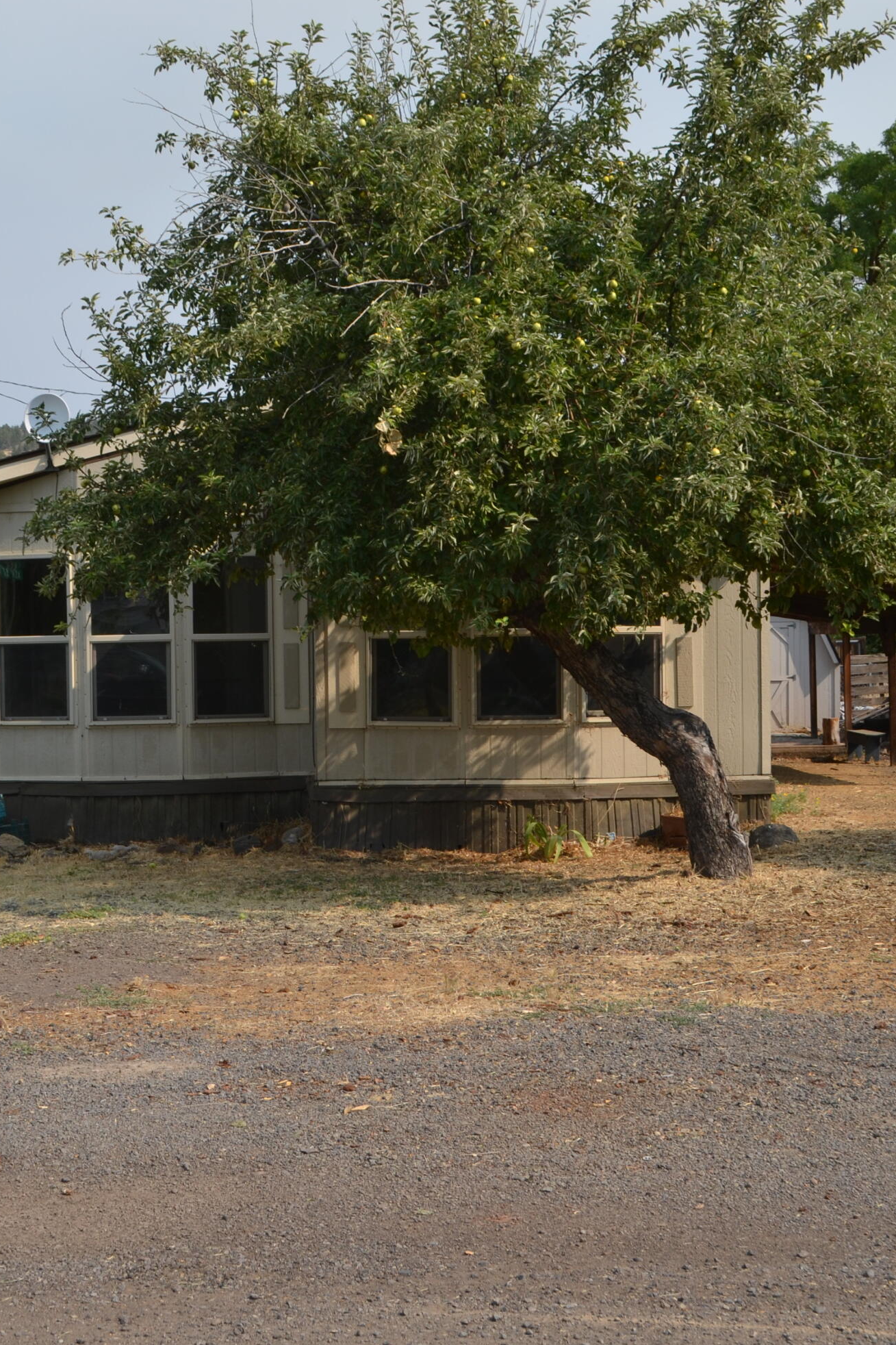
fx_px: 2054
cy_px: 666
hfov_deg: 24.5
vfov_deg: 36.2
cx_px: 283
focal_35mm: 55
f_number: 8
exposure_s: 1/200
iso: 100
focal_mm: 24
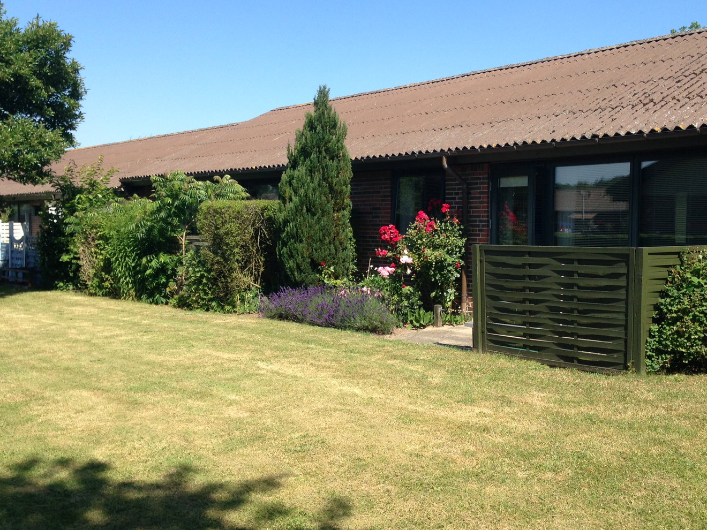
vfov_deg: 36.0
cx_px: 400
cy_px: 268
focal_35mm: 40
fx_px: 817
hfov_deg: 46.7
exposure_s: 1/903
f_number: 2.4
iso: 50
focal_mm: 4.12
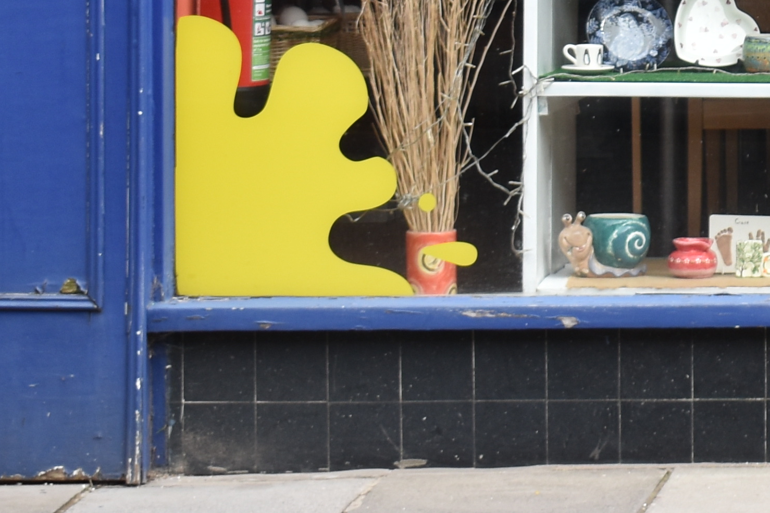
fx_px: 4428
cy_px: -397
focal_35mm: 207
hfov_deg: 9.6
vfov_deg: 6.5
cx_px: 1236
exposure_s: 1/250
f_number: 5.6
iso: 200
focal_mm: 34
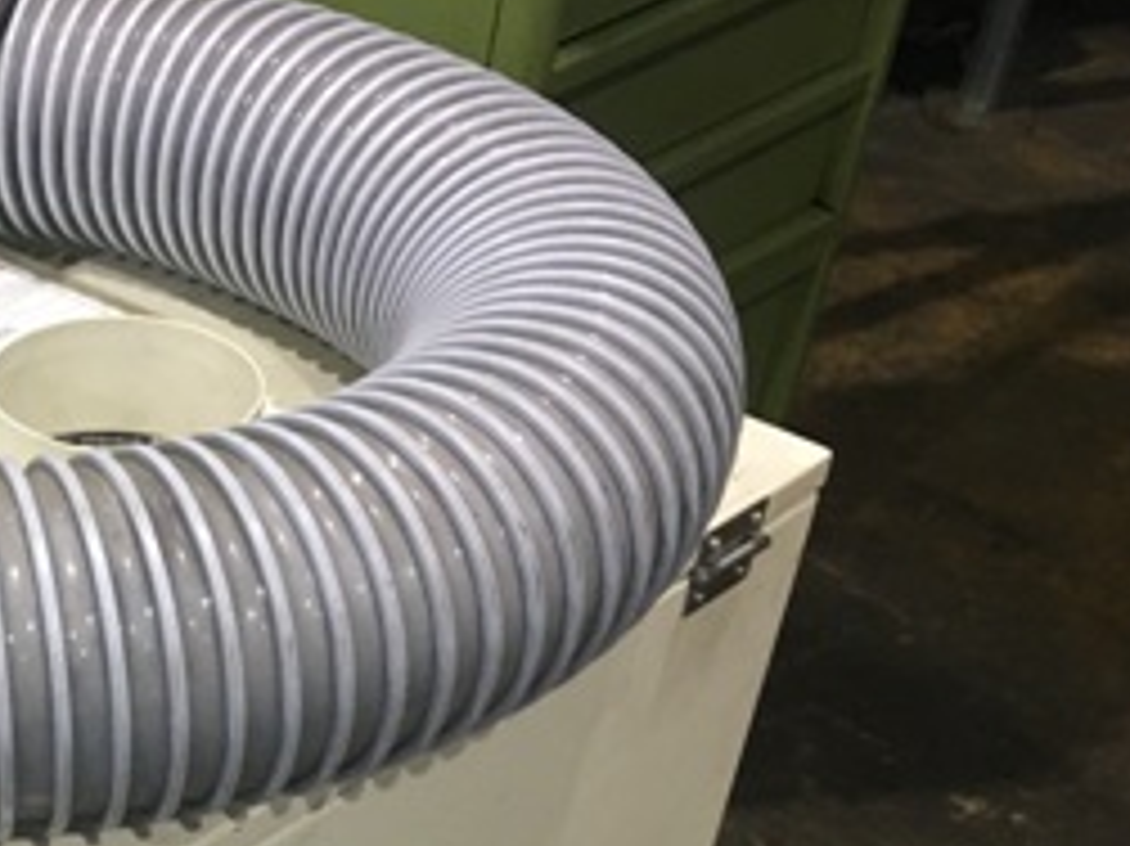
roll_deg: +1.5
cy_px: 846
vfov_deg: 19.3
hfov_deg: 23.9
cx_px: -239
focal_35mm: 74
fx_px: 2414
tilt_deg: -41.0
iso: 100
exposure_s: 1/30
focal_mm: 4.15
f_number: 2.2
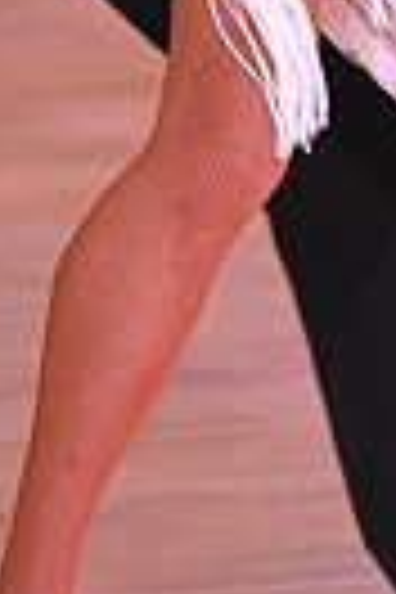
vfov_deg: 2.7
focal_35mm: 767
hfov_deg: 1.8
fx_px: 12655
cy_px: -486
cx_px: -11
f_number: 5
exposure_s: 1/200
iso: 1600
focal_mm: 175
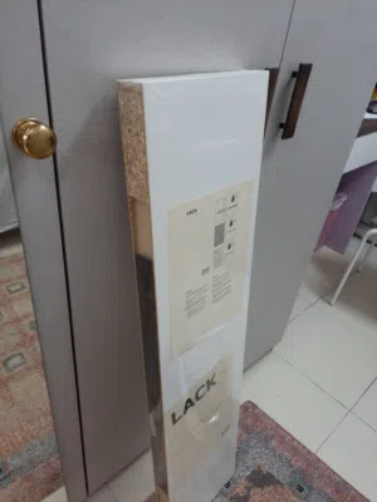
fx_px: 349
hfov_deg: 56.8
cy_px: 251
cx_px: 188
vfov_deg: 71.6
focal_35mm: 24
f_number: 1.8
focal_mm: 5.23
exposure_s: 1/50
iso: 200
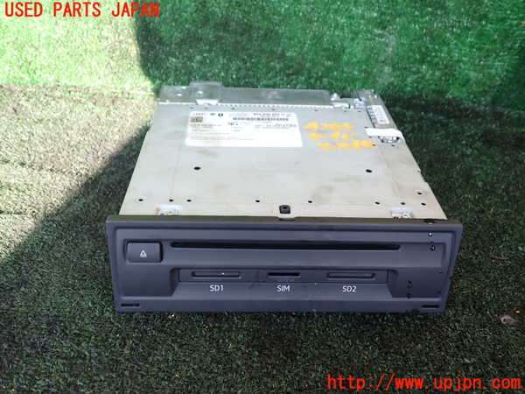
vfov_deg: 46.8
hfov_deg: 60.0
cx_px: 262
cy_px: 197
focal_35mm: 30
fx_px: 455
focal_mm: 5.4
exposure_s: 1/125
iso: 100
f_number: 2.3
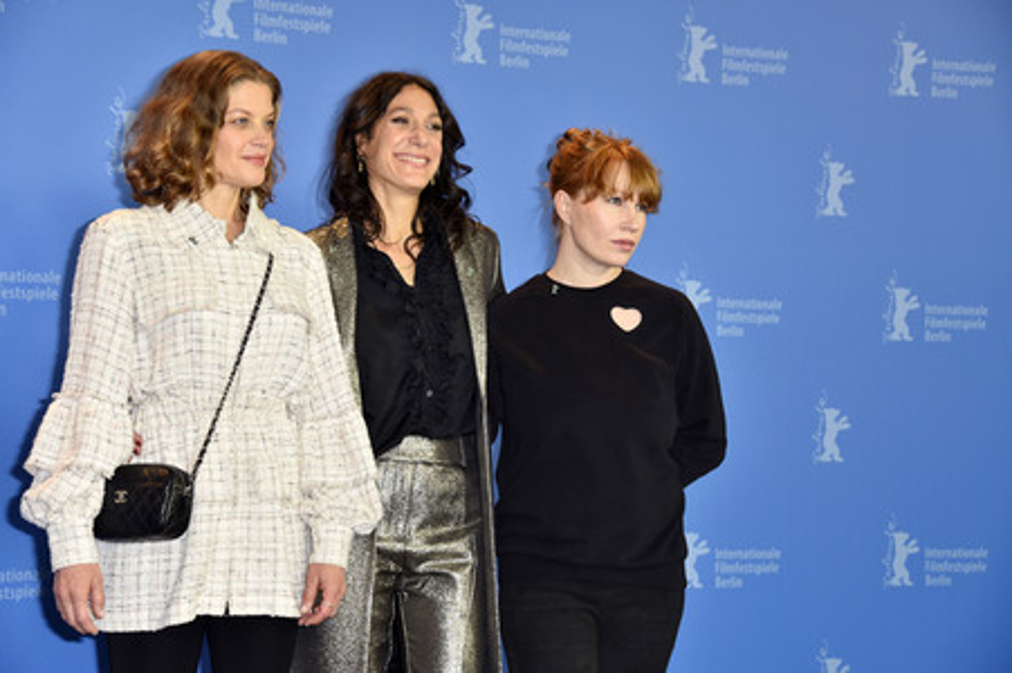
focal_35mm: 85
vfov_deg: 16.0
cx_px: 506
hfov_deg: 23.9
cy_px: 336
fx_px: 2388
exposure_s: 1/125
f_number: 5.6
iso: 800
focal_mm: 85
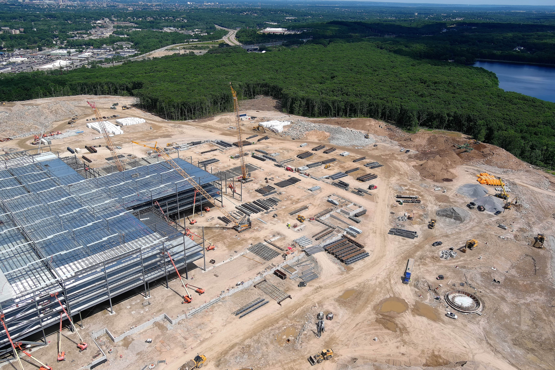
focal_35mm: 29
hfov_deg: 63.7
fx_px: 447
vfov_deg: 45.0
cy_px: 185
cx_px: 278
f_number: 2.8
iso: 100
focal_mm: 10.57
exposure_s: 1/2000
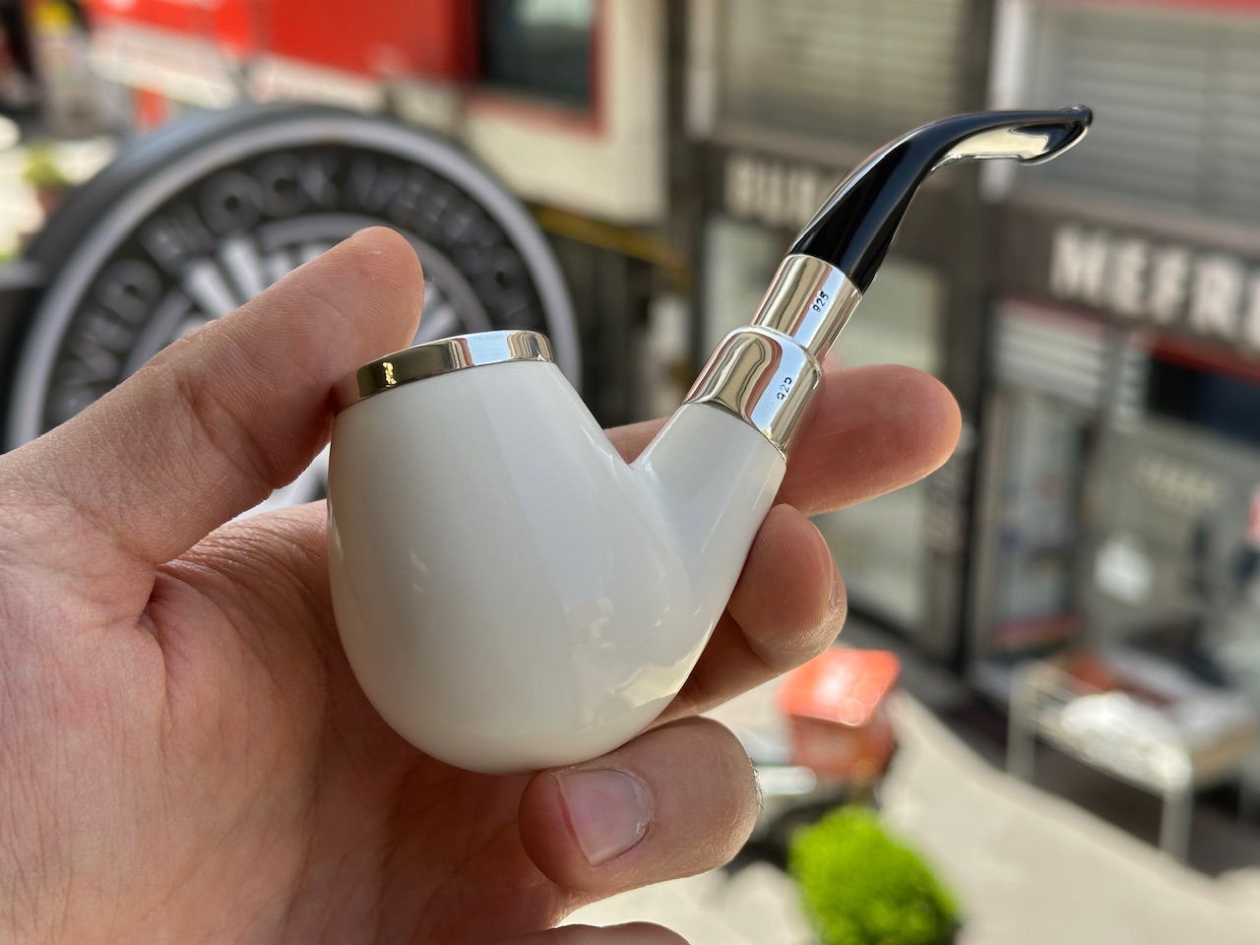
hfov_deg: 39.7
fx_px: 1747
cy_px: 472
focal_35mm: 48
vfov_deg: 30.3
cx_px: 630
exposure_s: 1/962
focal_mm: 6.86
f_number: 1.78
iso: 64
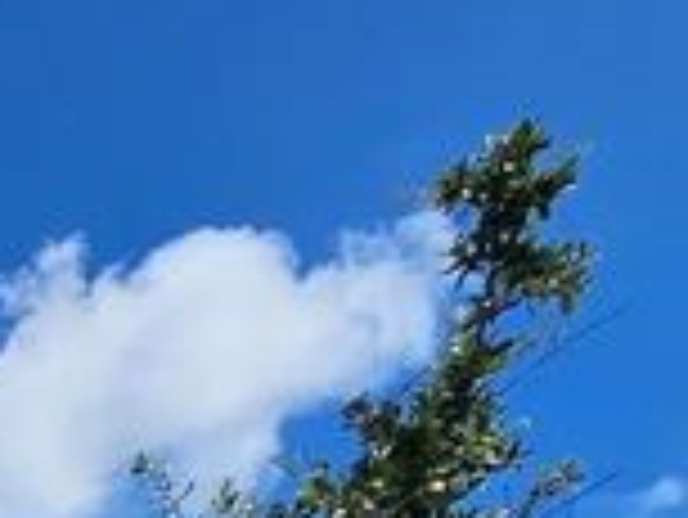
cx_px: -967
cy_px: 1468
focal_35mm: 87
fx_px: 1730
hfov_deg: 14.5
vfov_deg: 11.5
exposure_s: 1/4717
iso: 50
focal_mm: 2.2
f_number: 2.2
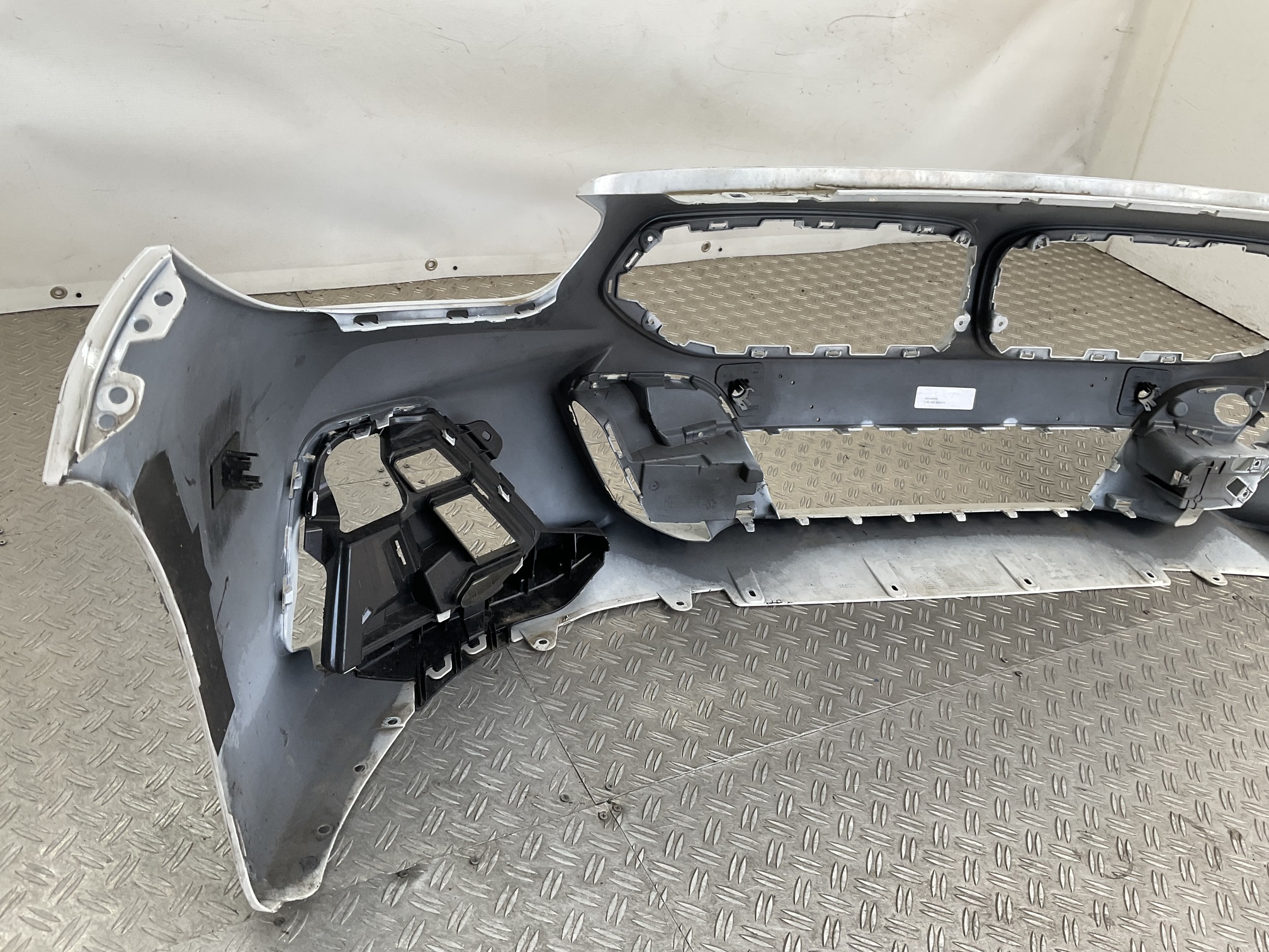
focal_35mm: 29
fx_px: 1063
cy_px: 476
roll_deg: -12.1
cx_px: 634
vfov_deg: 48.2
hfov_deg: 61.7
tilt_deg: -32.3
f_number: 1.8
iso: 16
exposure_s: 1/128
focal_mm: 3
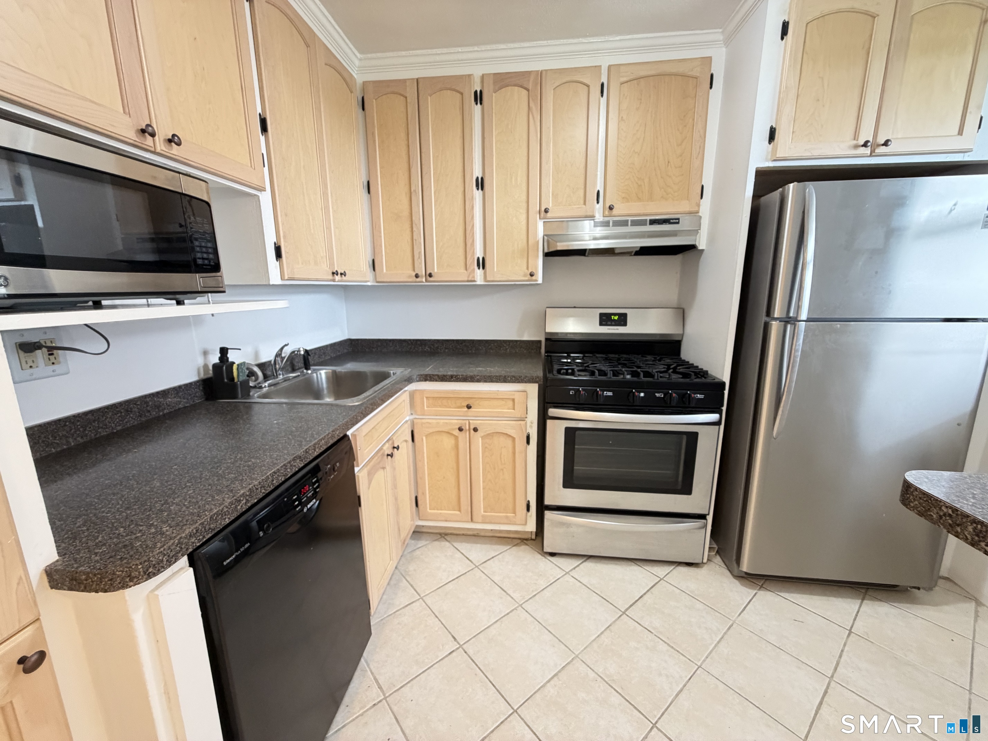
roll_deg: +0.5
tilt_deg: -12.3
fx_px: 400
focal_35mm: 14
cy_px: 370
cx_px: 494
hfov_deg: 102.1
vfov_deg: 85.7
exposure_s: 1/60
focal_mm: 2.22
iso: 400
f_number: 2.2
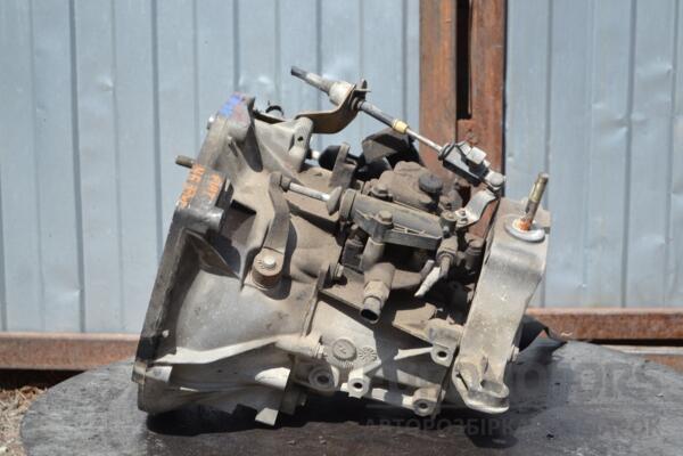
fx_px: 1565
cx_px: 342
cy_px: 228
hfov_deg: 24.6
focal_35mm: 82
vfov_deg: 16.6
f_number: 7.1
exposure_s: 1/200
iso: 100
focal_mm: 55
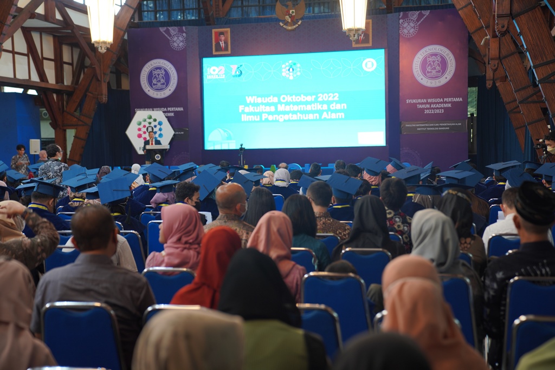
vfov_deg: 25.5
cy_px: 185
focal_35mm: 53
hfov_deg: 37.5
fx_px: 817
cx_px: 278
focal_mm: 53
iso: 320
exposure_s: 1/40
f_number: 2.8
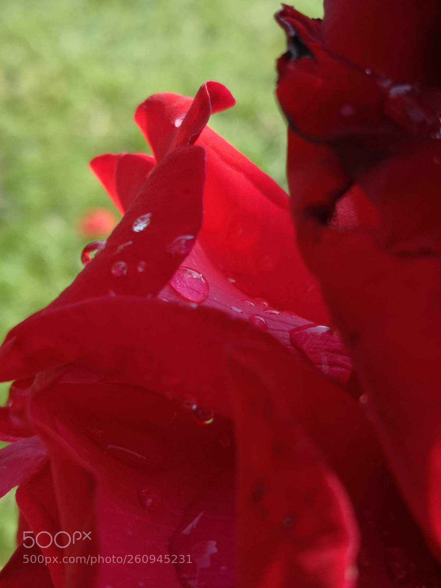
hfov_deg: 27.0
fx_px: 917
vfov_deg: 35.5
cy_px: 294
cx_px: 220
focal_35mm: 54
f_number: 1.6
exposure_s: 1/634
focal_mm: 3.95
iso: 50
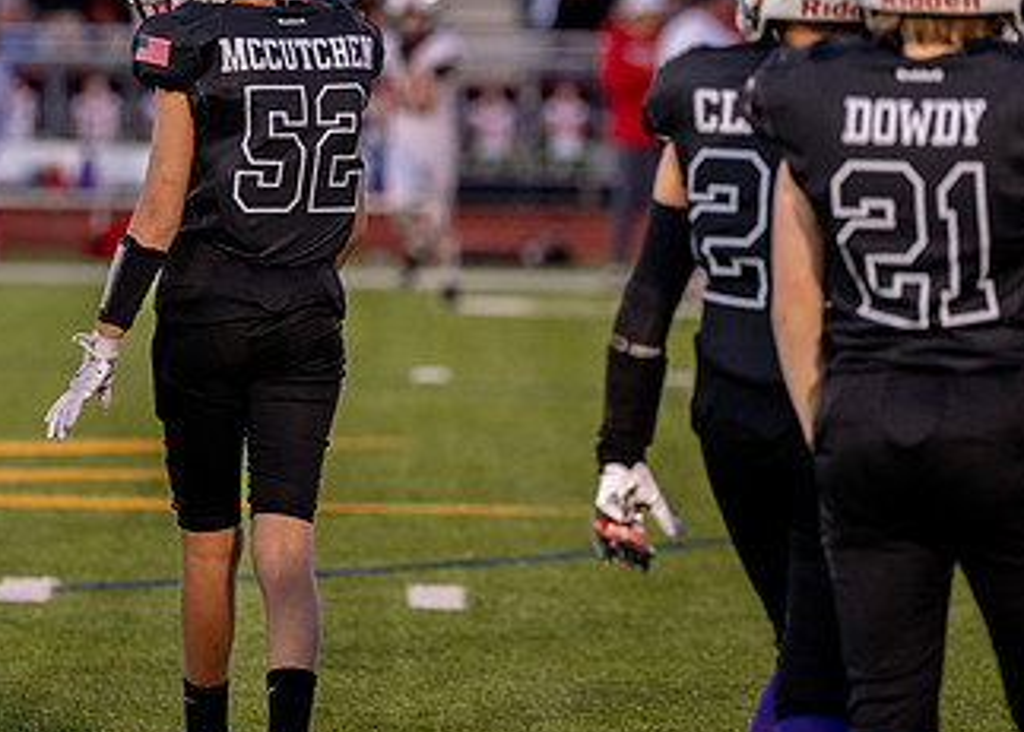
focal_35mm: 280
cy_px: 314
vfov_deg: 5.1
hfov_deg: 7.2
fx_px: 8146
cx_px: 393
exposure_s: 1/1000
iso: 1600
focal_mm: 149
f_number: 2.8
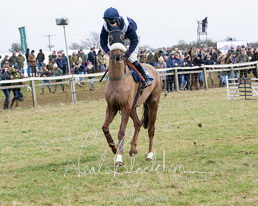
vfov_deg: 11.9
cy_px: 100
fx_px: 985
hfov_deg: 14.9
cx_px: 160
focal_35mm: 129
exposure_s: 1/1600
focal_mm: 74
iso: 800
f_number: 4
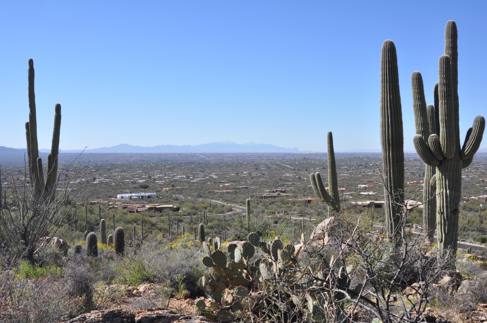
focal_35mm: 36
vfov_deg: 36.8
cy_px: 162
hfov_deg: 53.2
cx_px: 244
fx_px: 486
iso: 200
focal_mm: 24
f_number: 9
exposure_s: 1/320
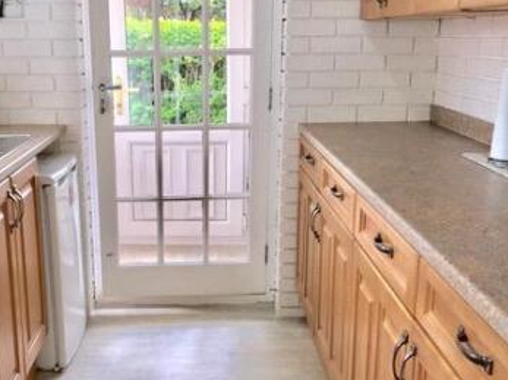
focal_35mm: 47
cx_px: 176
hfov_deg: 40.0
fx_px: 690
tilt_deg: -15.1
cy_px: 235
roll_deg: +1.1
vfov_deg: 30.7
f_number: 1.8
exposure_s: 1/105
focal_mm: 3.99
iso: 20
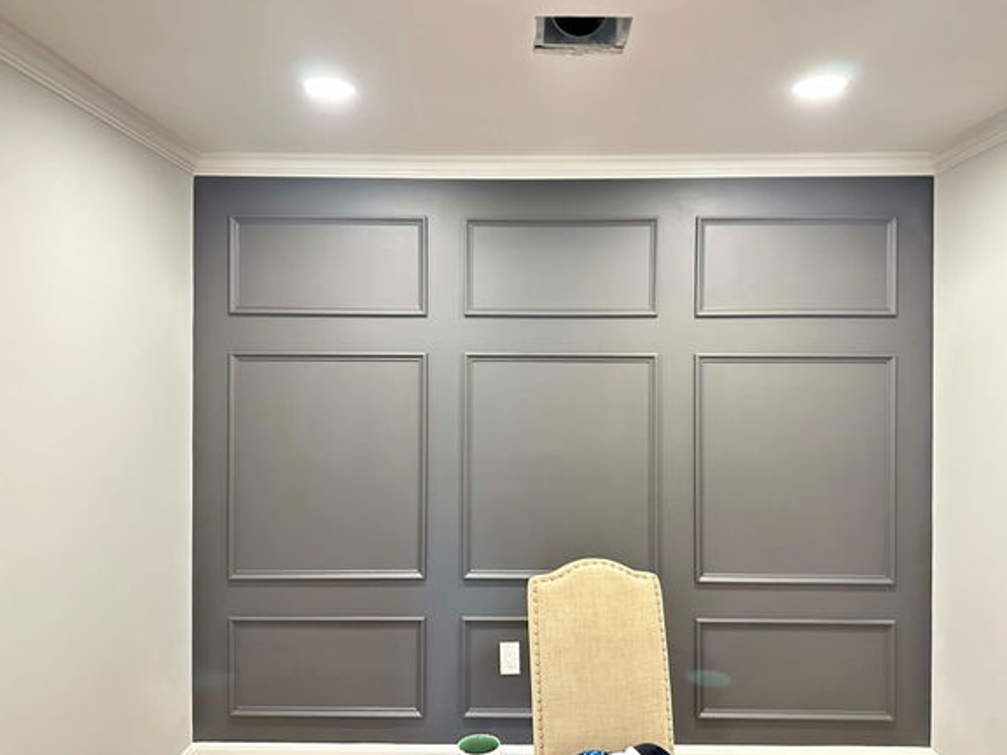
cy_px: 371
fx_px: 727
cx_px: 514
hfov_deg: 69.4
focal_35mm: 25
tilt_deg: -1.7
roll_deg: -0.6
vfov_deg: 54.9
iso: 640
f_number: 1.78
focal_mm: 6.86
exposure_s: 1/40
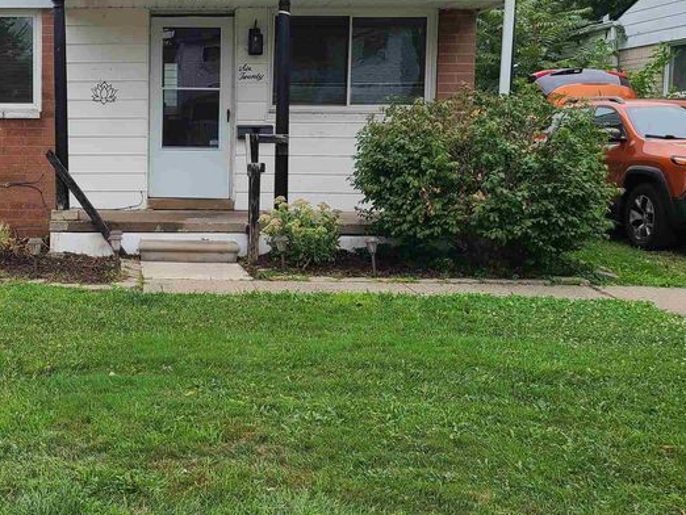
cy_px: 204
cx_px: 91
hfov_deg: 35.6
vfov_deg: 28.5
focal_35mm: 51
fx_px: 1011
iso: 40
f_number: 1.8
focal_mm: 5.4
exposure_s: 1/868
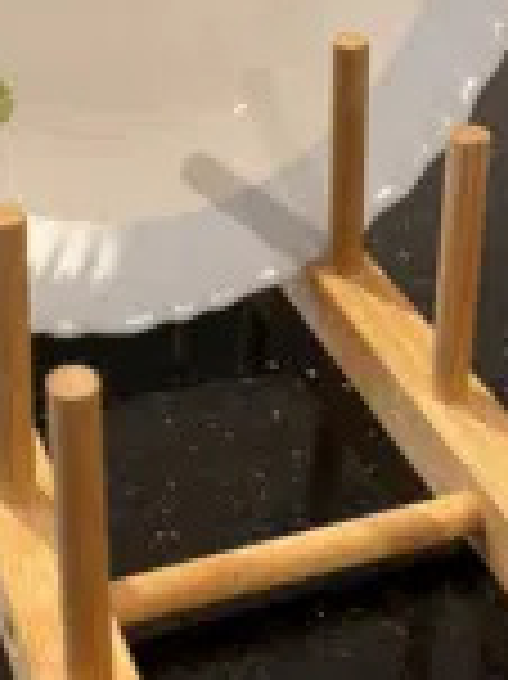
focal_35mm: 69
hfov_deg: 21.1
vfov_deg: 26.8
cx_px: 117
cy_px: 14
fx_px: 1352
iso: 200
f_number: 1.6
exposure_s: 1/50
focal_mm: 5.1
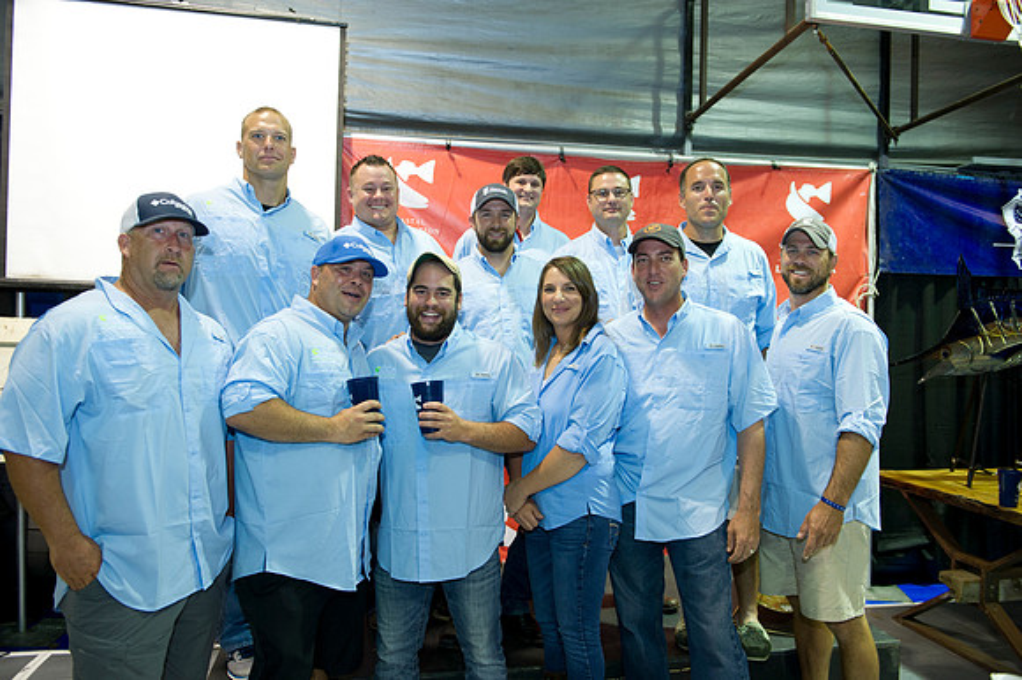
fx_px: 794
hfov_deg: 65.5
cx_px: 511
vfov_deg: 46.4
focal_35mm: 28
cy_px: 340
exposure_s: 1/60
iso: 1250
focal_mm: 28
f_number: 3.5
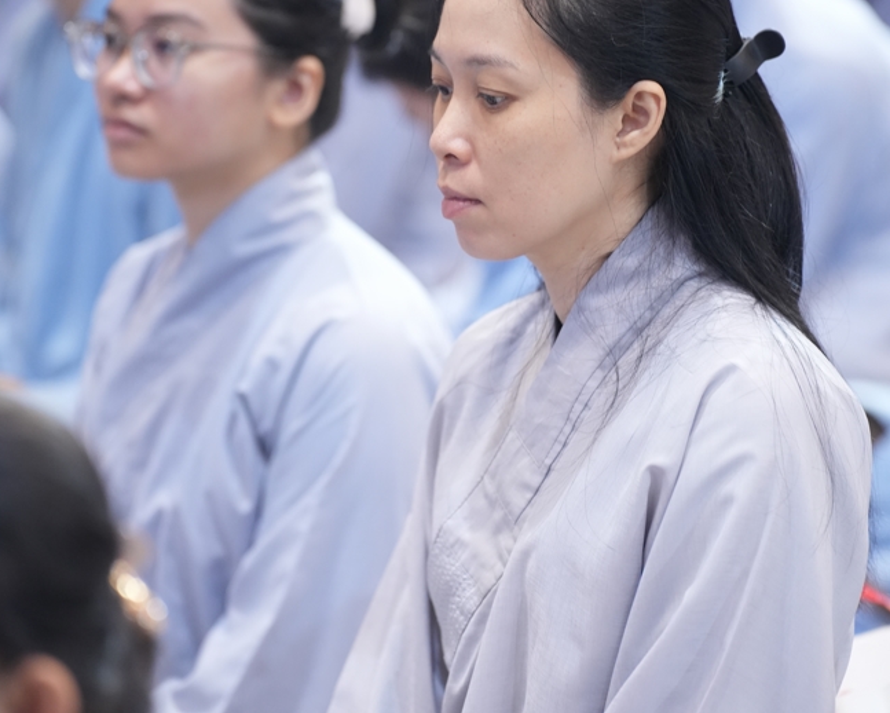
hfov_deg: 9.1
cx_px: 446
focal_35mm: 212
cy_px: 365
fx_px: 5586
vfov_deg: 7.3
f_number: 2.8
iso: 3200
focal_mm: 150
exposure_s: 1/160
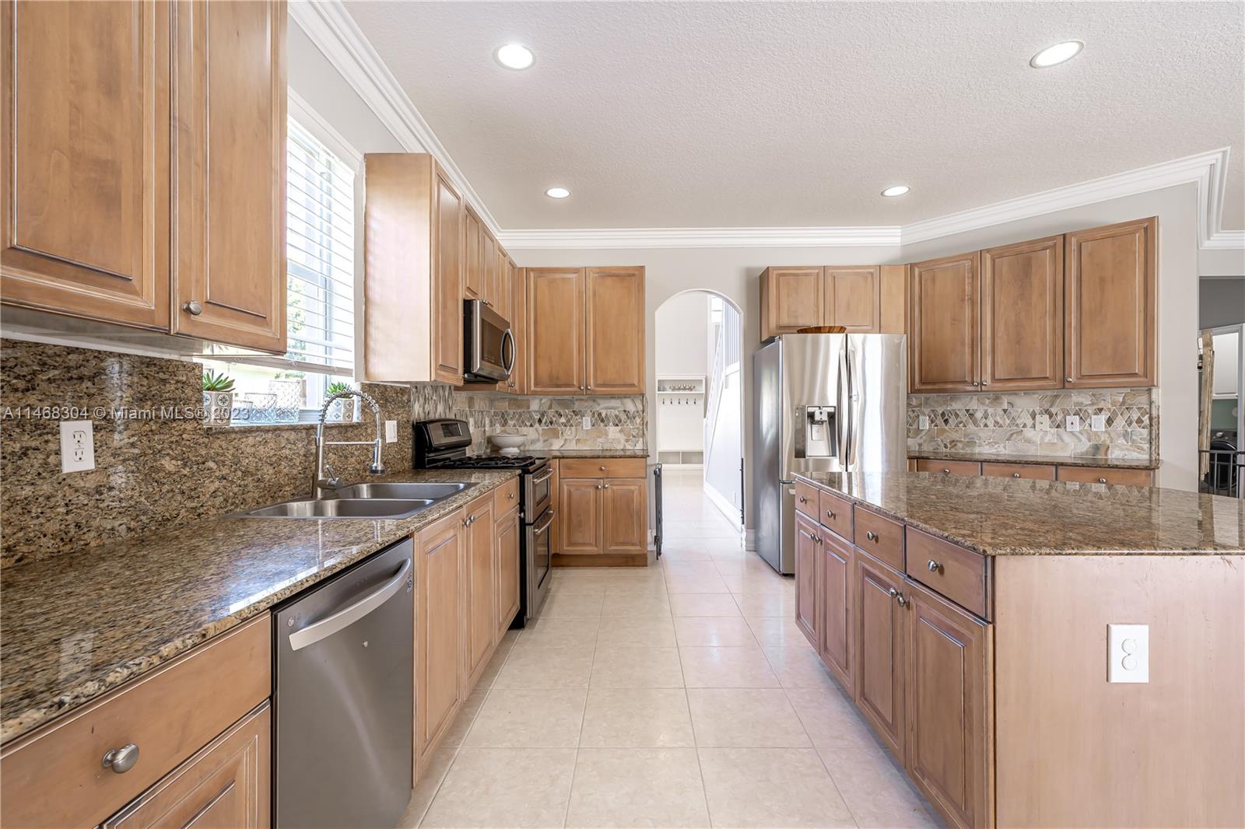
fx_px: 553
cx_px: 622
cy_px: 414
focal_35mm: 16
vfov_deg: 73.7
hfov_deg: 96.7
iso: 200
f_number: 8
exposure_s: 1/30
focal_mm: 16
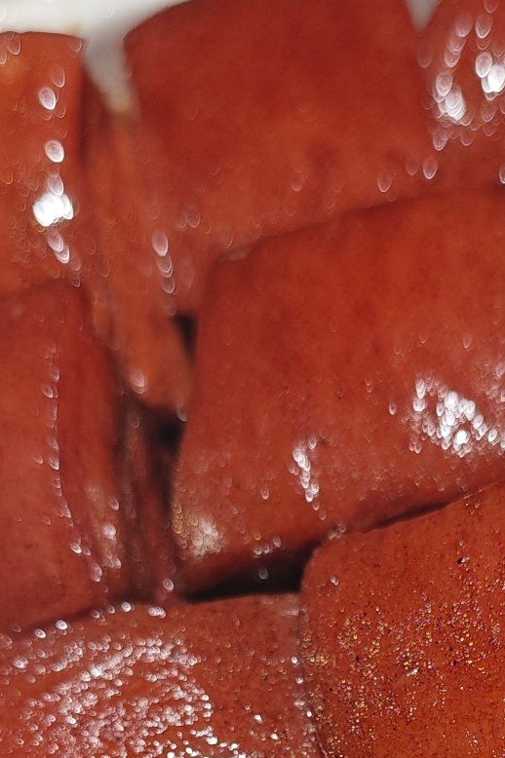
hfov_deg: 16.2
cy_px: 850
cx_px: 381
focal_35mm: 84
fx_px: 1769
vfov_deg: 22.7
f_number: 1.9
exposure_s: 1/476
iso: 100
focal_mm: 8.7
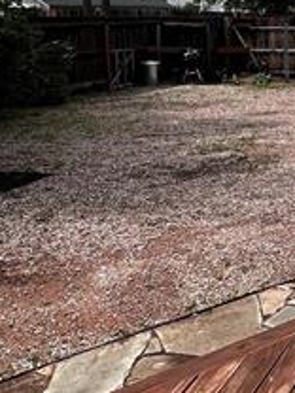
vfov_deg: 38.6
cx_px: 470
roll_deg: -1.0
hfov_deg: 23.0
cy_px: 96
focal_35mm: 48
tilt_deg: -7.1
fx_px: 545
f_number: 1.8
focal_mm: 1.57
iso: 32
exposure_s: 1/1155
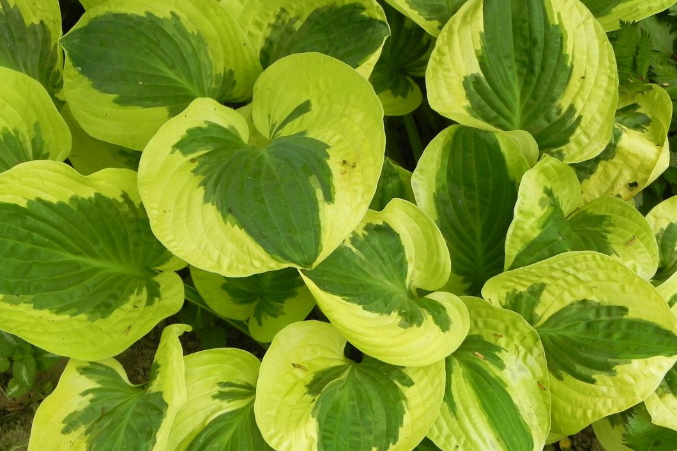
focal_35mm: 89
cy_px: 251
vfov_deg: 15.4
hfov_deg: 22.9
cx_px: 337
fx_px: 1674
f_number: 4.5
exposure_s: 1/200
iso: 160
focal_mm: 15.1
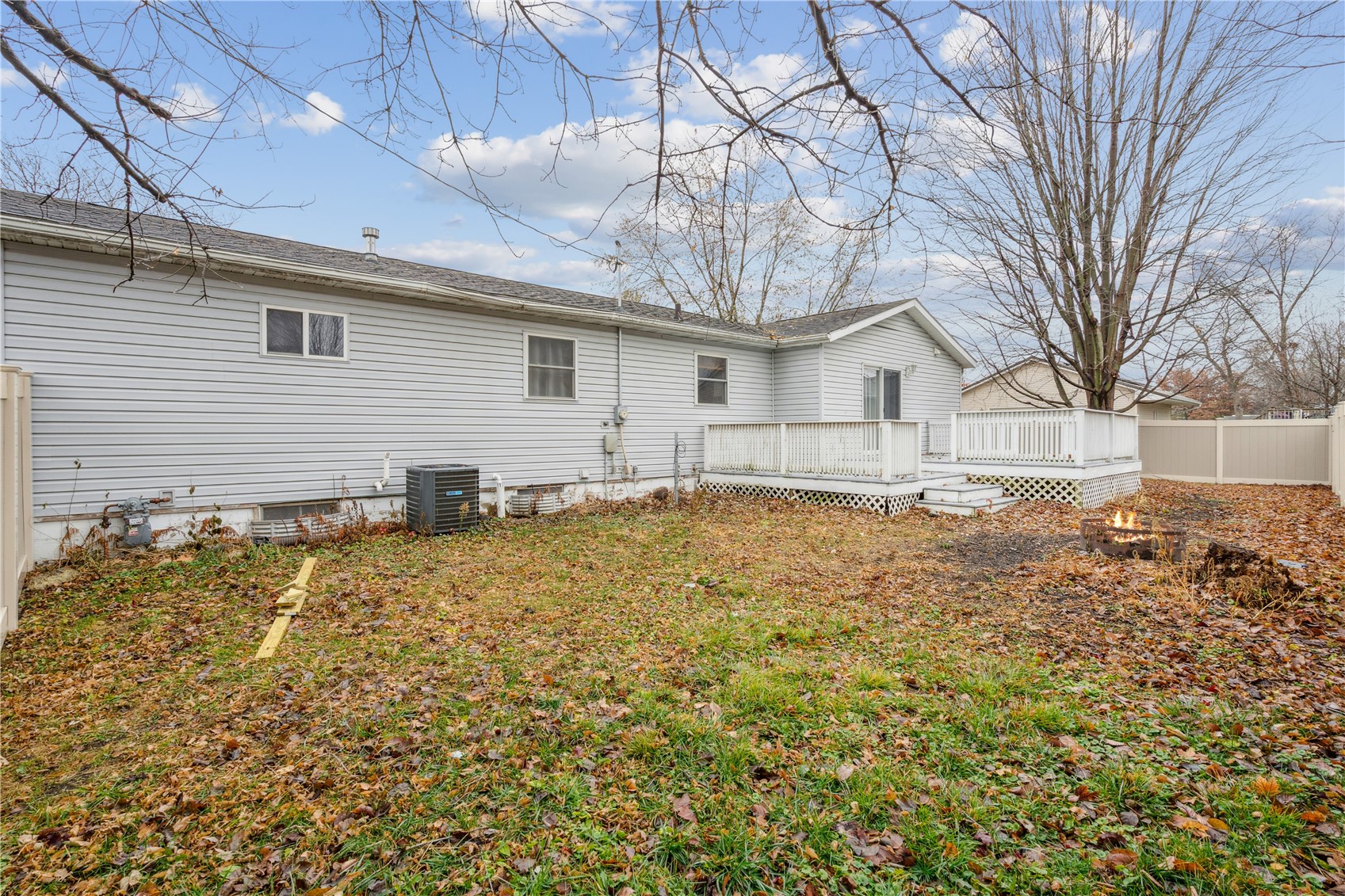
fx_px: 598
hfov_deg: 96.7
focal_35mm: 16
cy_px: 448
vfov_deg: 73.7
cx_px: 672
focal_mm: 16
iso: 400
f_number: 9
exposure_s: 1/160
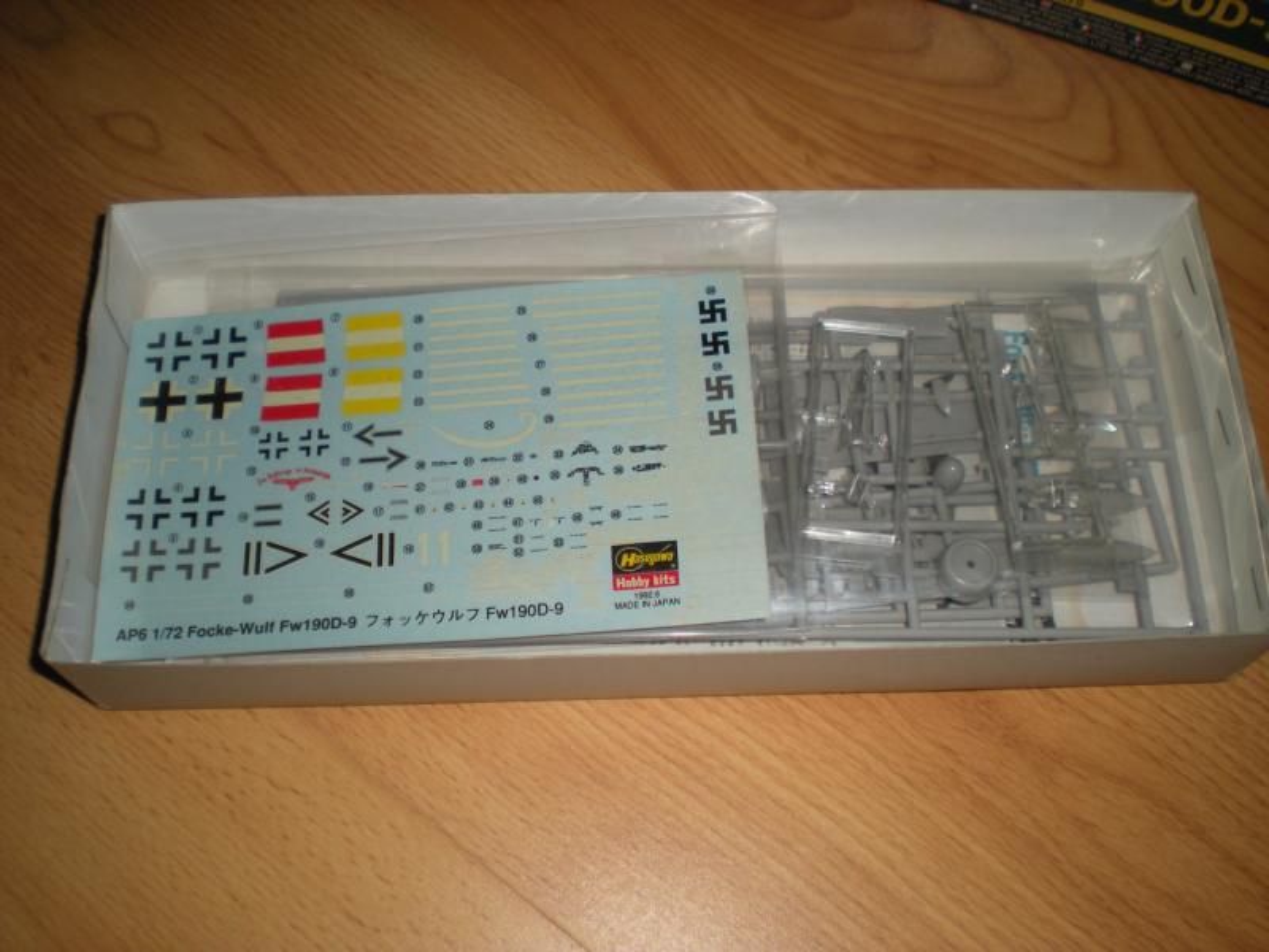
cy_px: 476
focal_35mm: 38
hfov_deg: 49.0
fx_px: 1393
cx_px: 634
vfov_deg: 37.7
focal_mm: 6.3
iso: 64
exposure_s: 1/60
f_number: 3.1
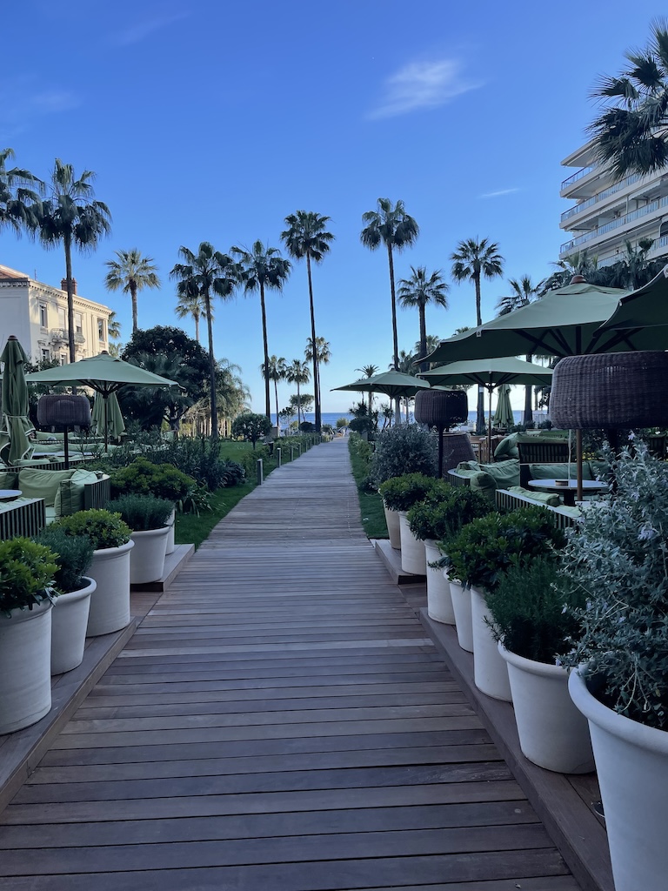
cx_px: 334
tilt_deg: -3.3
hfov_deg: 53.1
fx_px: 669
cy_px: 446
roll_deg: -0.9
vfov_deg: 67.3
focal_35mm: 26
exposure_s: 1/1304
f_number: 1.6
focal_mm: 4.2
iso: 32
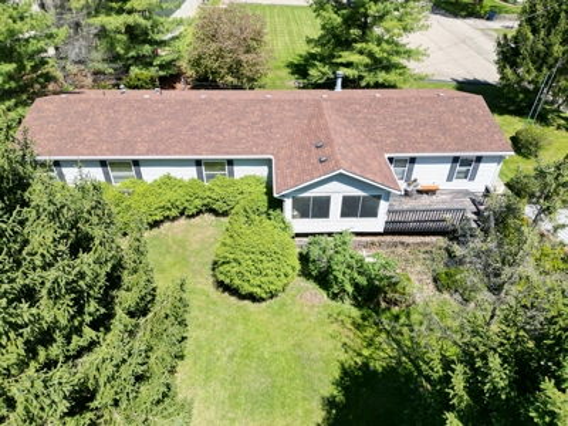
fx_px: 394
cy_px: 213
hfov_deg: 71.6
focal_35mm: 24
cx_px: 284
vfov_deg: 56.8
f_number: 1.7
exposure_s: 1/2000
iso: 120
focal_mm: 6.72
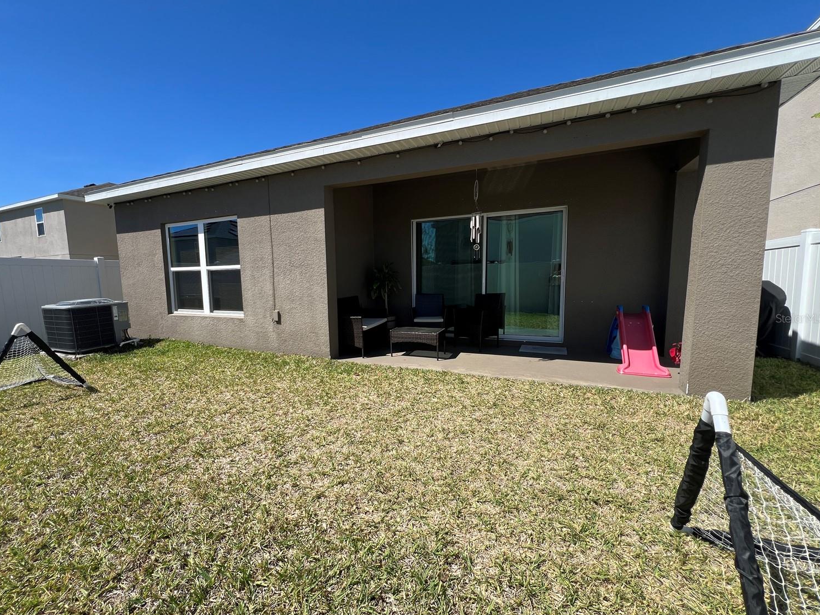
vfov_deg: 85.6
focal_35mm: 14
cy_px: 318
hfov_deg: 102.0
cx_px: 386
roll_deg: +1.6
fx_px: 332
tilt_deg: -5.6
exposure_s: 1/1292
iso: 32
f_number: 1.8
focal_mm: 1.57
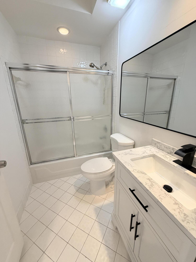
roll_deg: +0.9
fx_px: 106
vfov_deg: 102.1
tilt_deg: -15.3
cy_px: 131
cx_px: 98
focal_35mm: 14
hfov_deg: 85.7
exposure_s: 1/60
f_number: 2.2
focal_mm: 2.22
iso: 200
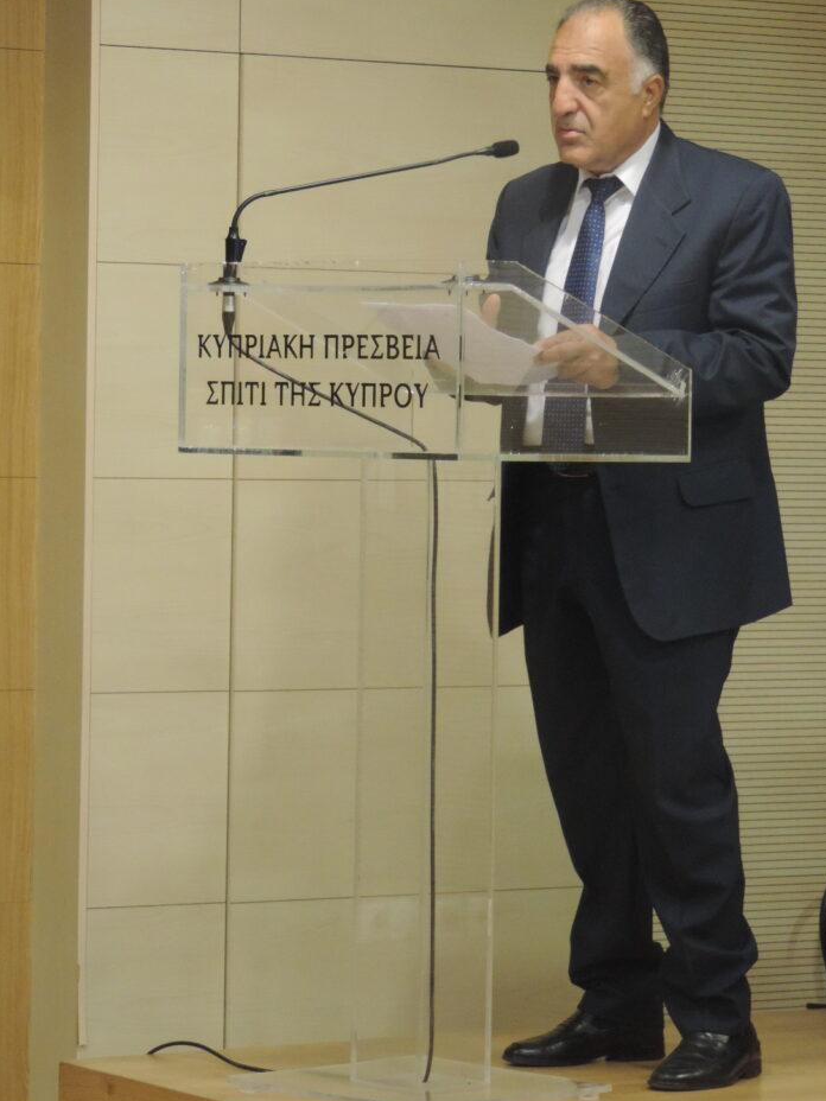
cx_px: 453
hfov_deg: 9.3
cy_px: 504
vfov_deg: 12.3
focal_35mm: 160
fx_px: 5091
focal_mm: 25.8
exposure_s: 1/15
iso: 800
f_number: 4.4
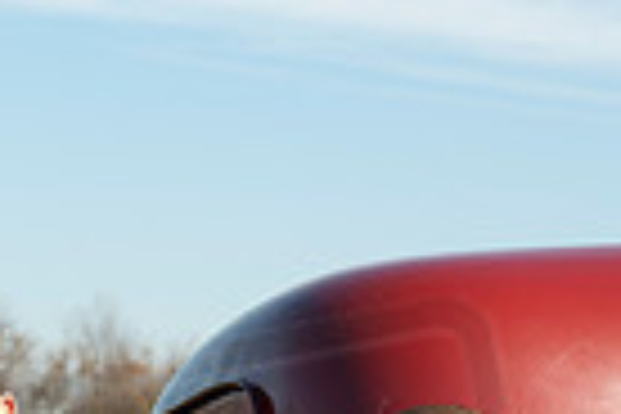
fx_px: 3760
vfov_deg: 6.1
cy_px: 832
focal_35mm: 218
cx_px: -4
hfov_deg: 9.4
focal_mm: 52
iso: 100
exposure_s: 1/320
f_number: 7.1
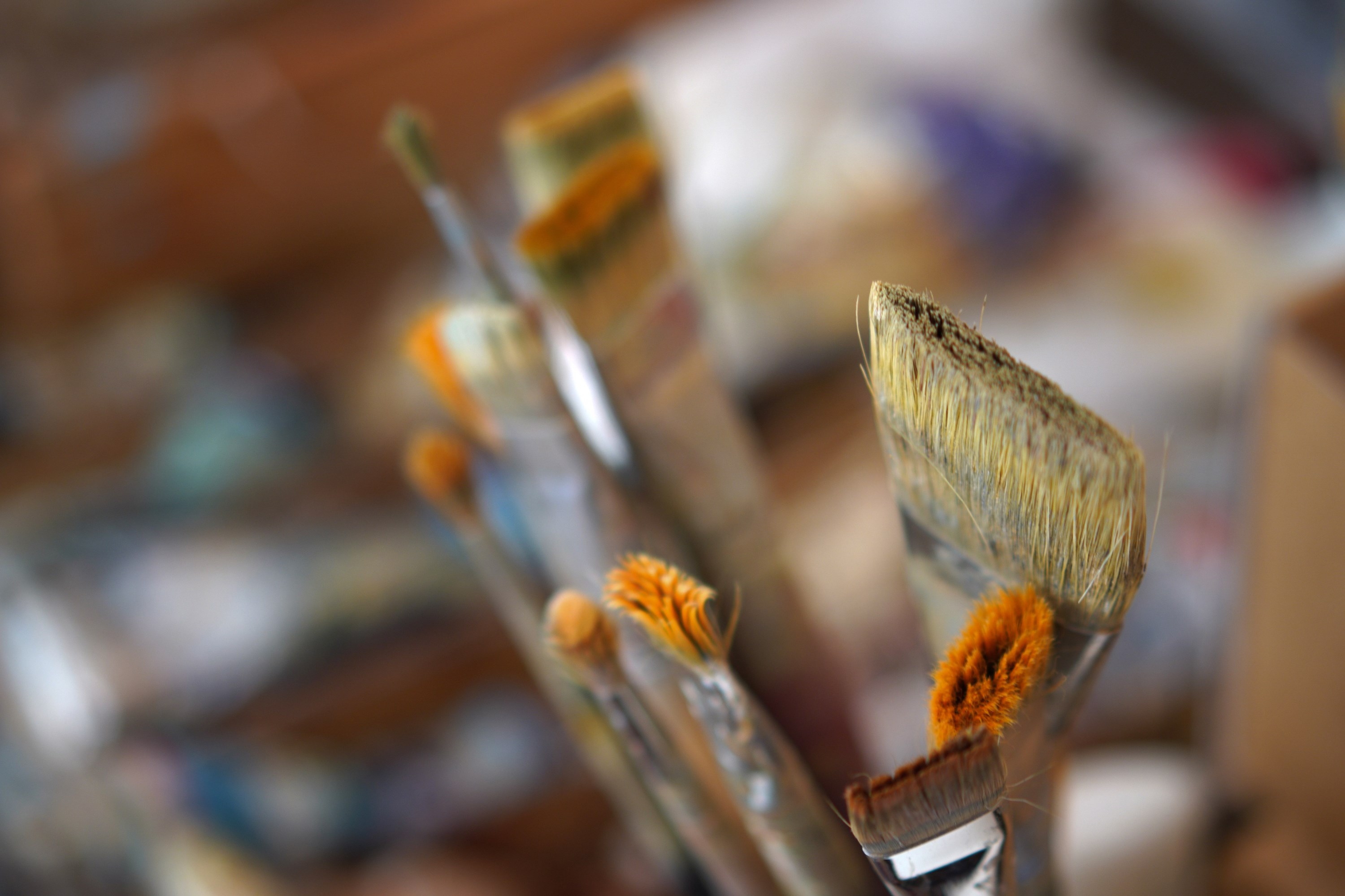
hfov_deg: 24.8
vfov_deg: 16.6
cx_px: 672
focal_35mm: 82
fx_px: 3063
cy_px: 448
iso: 100
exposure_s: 1/25
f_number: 1.8
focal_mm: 55
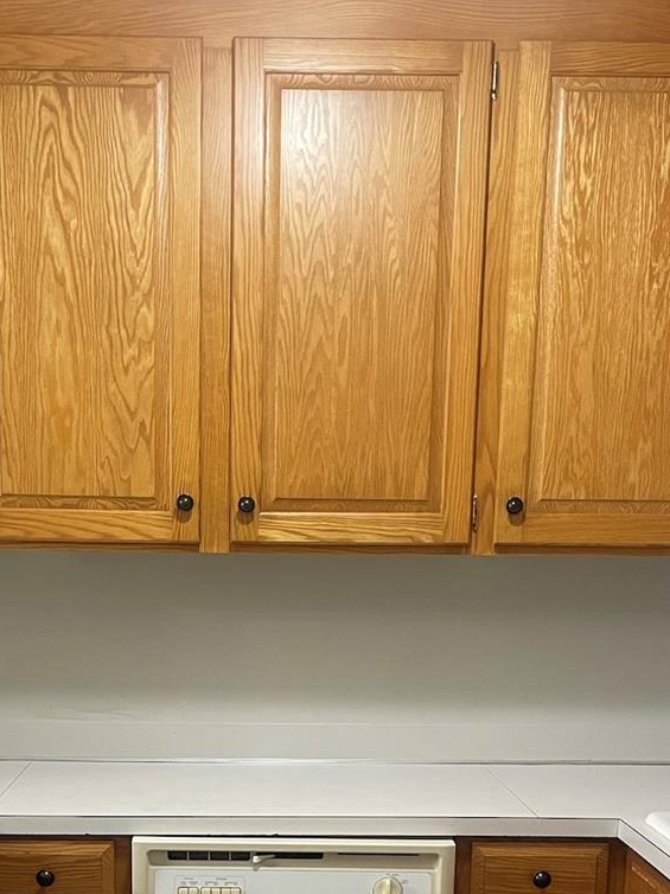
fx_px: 1369
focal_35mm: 53
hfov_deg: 27.4
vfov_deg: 33.6
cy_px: 854
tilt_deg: -11.9
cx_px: 262
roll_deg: -0.6
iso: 250
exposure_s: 1/60
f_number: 1.6
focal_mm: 4.2
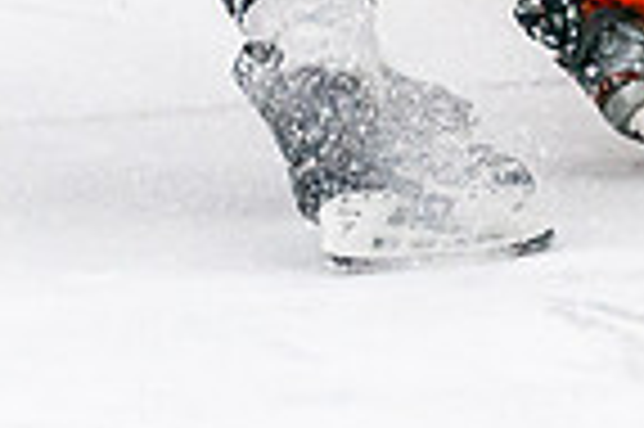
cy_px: -237
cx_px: 333
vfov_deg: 2.0
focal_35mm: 695
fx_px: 12418
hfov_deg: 3.0
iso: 3200
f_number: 2.8
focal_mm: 121
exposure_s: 1/1250
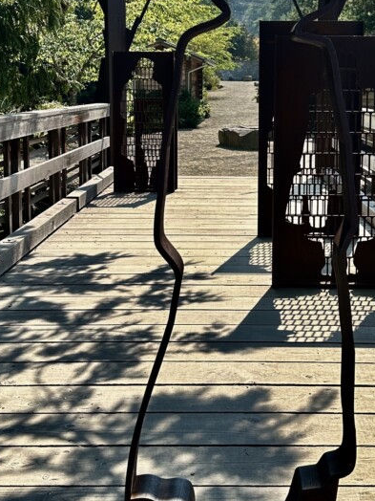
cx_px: 235
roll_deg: -0.2
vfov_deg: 34.6
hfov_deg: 26.5
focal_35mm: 55
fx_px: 794
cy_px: 164
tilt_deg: -6.0
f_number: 1.78
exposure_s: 1/2591
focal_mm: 6.86
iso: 80
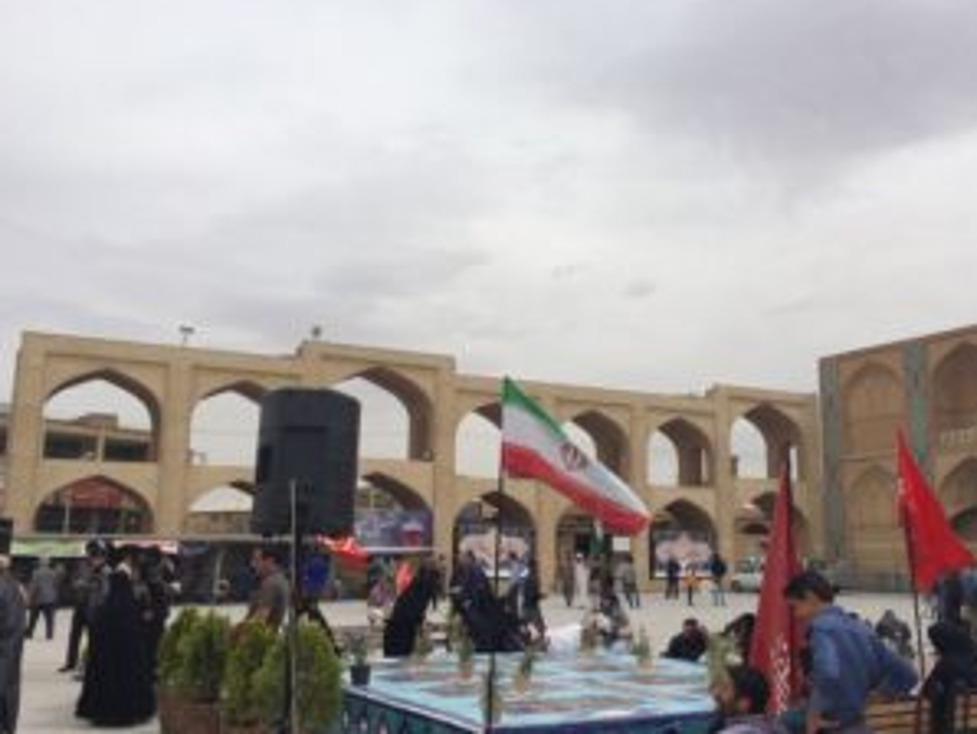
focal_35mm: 35
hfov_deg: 52.5
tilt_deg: +9.7
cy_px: 367
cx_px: 538
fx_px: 989
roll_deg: -1.6
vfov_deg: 40.8
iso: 32
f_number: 2.2
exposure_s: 1/3731
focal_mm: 4.15
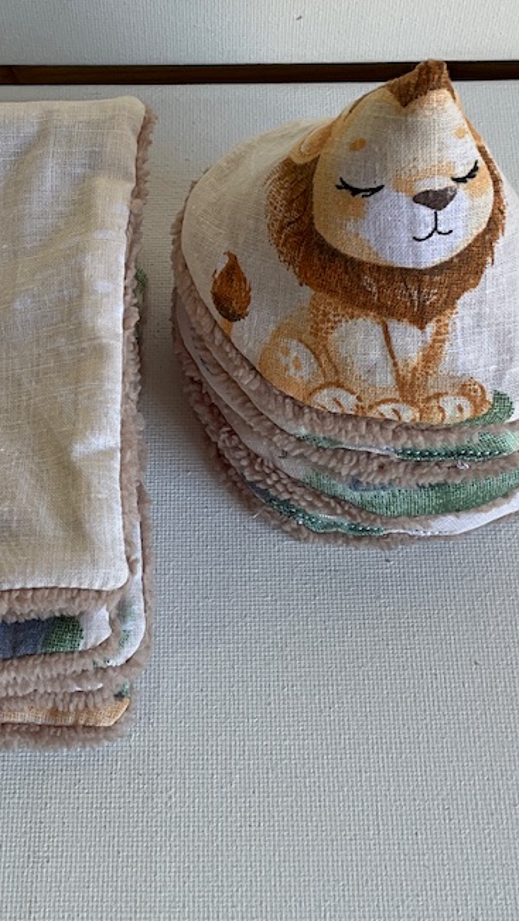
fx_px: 1516
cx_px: 123
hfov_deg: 19.3
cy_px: 332
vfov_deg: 33.6
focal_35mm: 62
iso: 16
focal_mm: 3
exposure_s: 1/100
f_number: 1.8
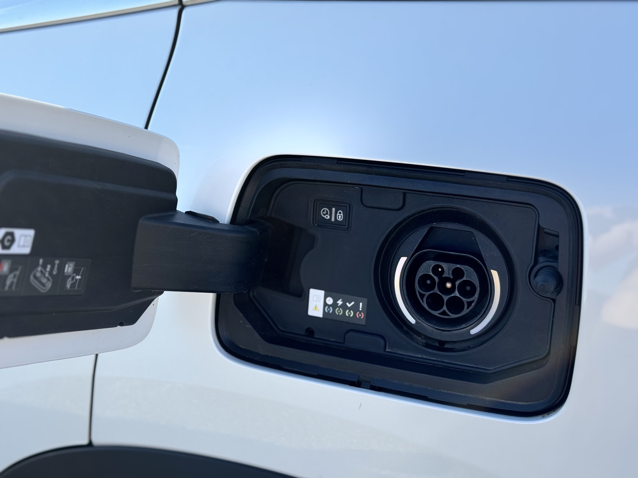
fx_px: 885
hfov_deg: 39.7
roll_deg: +4.4
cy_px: 239
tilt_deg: -26.7
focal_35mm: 48
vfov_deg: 30.3
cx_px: 319
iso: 64
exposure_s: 1/639
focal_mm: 6.76
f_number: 1.78
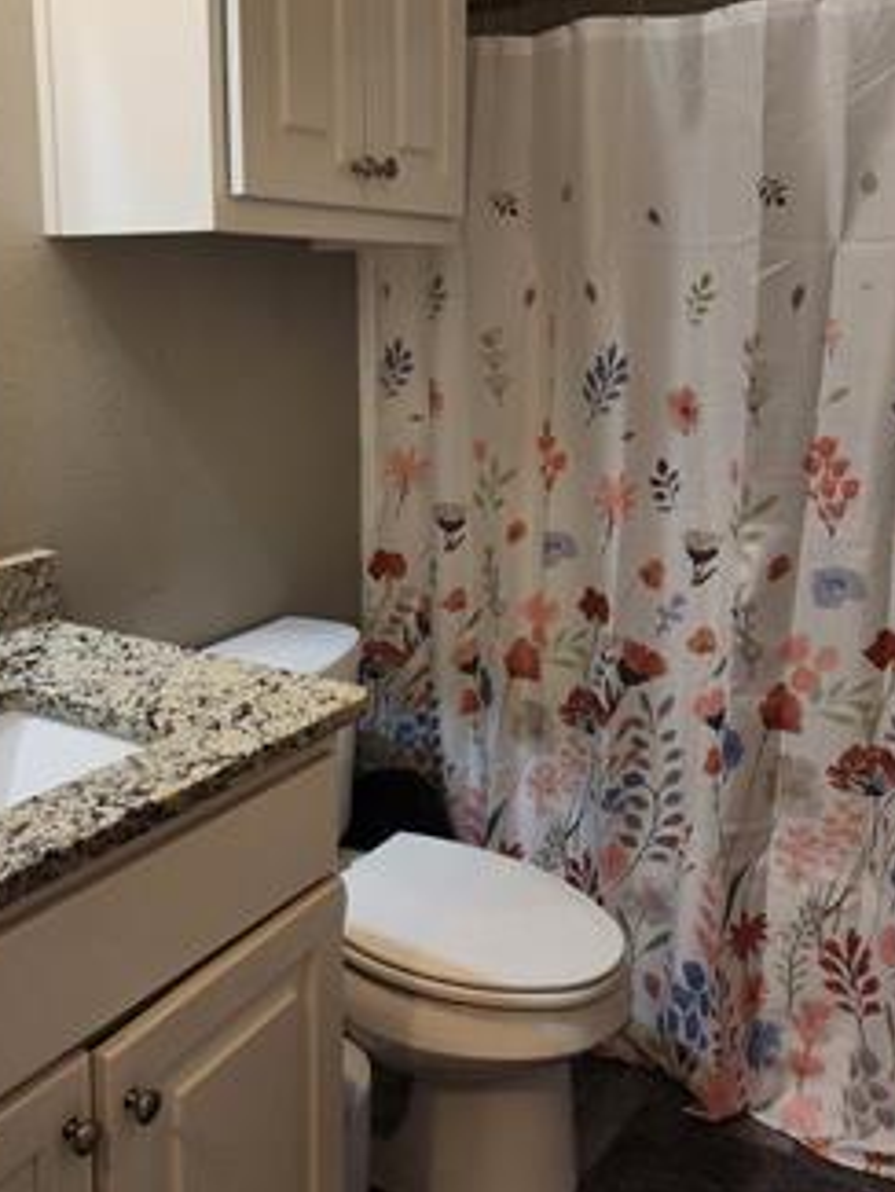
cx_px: 370
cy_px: 495
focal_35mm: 34
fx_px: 1171
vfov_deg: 53.7
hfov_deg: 41.7
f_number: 1.8
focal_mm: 6.4
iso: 320
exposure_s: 1/120
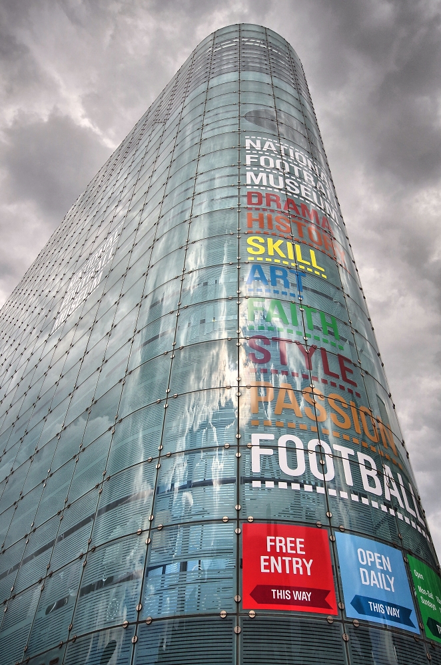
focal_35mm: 28
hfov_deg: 46.2
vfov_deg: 65.6
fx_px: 517
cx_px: 220
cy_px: 332
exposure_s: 1/800
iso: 200
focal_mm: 19
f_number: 5.6
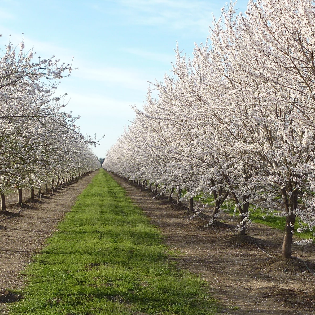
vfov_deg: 23.1
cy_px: 156
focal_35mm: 75
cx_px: 211
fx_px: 772
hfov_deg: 23.0
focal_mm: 5.7
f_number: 4
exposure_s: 1/320
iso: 80
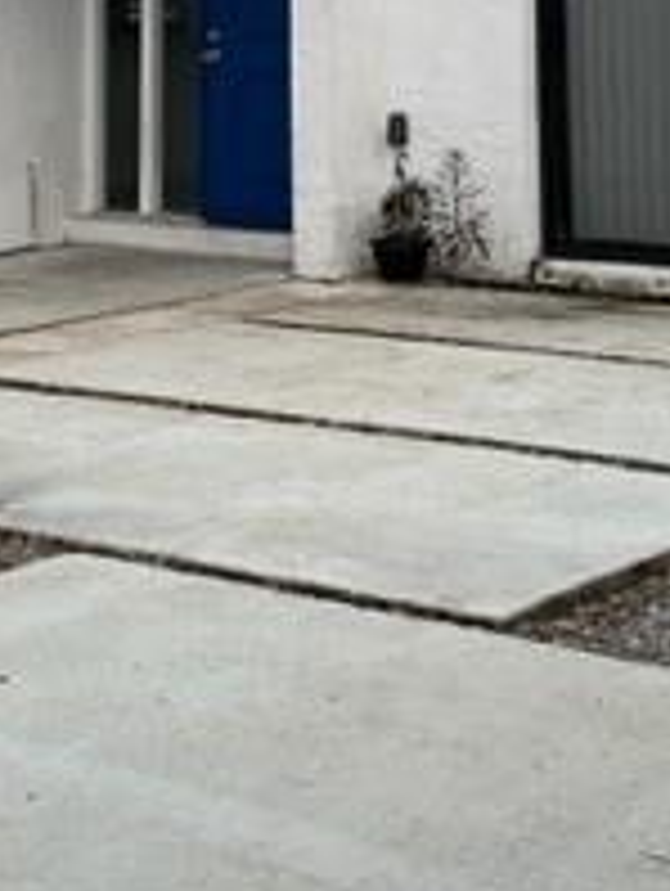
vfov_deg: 21.6
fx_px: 2163
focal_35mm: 84
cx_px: 243
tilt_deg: +4.6
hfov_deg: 17.6
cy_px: -166
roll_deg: +0.0
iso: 40
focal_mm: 5.7
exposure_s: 1/260
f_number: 1.5
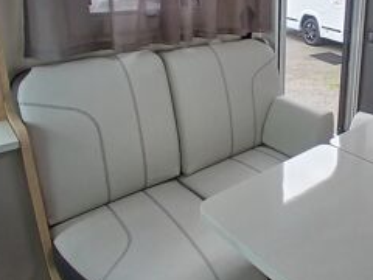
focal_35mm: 34
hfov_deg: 50.5
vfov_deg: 40.7
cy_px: 72
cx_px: 302
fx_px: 366
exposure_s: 1/143
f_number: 2.2
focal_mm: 1.4
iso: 50
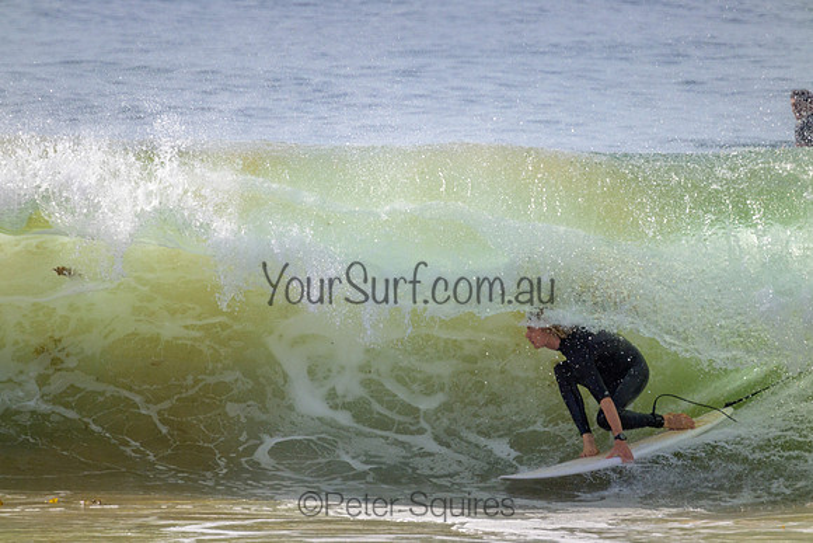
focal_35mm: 800
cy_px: 272
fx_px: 18070
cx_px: 406
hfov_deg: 2.6
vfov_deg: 1.7
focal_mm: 800
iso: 640
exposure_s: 1/2000
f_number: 11
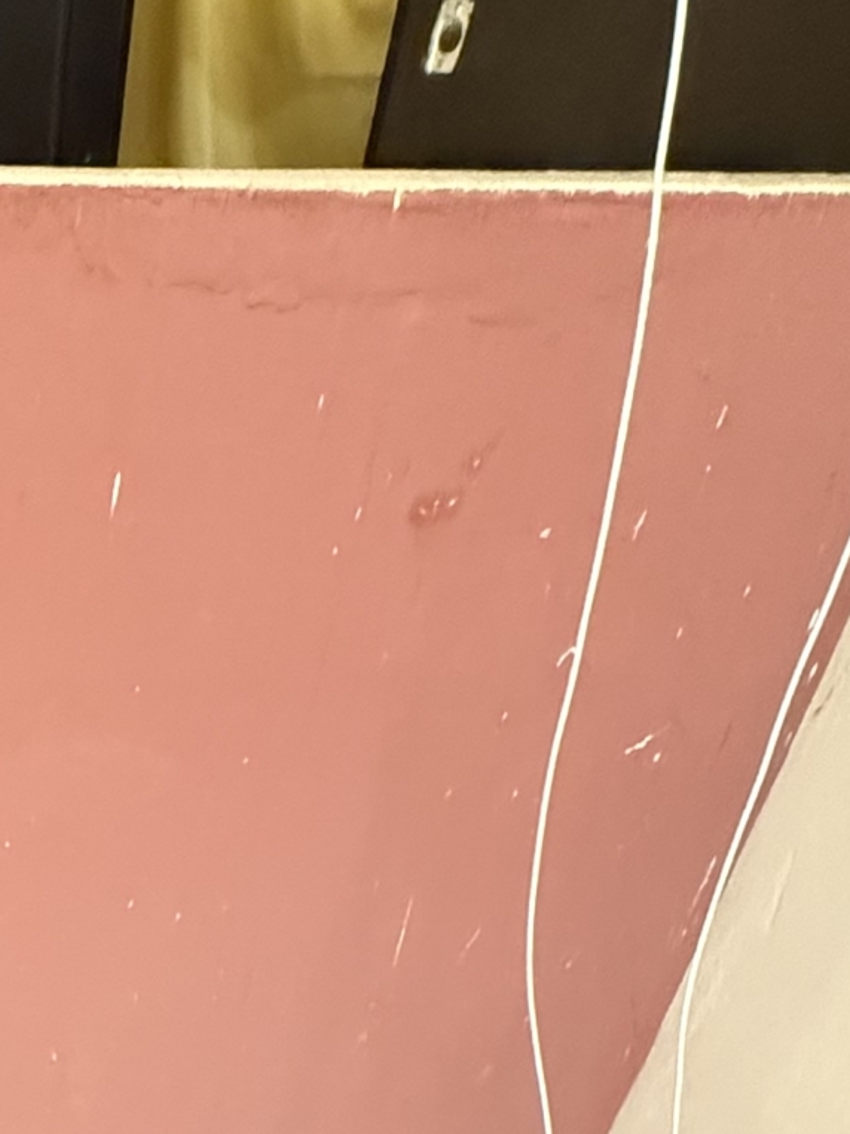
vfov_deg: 25.9
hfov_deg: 26.9
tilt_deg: -55.0
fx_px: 1539
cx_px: -204
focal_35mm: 47
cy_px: 1809
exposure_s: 1/60
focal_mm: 2.22
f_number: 2.2
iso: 800
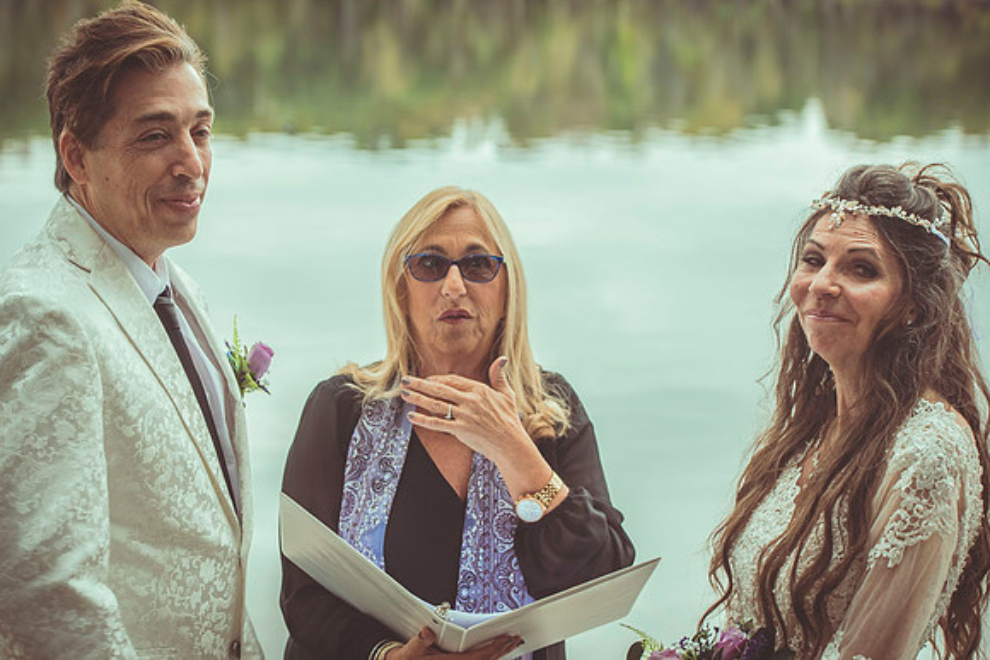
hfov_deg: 24.6
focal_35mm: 82
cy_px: 300
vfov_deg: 16.6
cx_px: 437
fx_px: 2267
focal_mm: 70
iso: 160
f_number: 5
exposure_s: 1/200
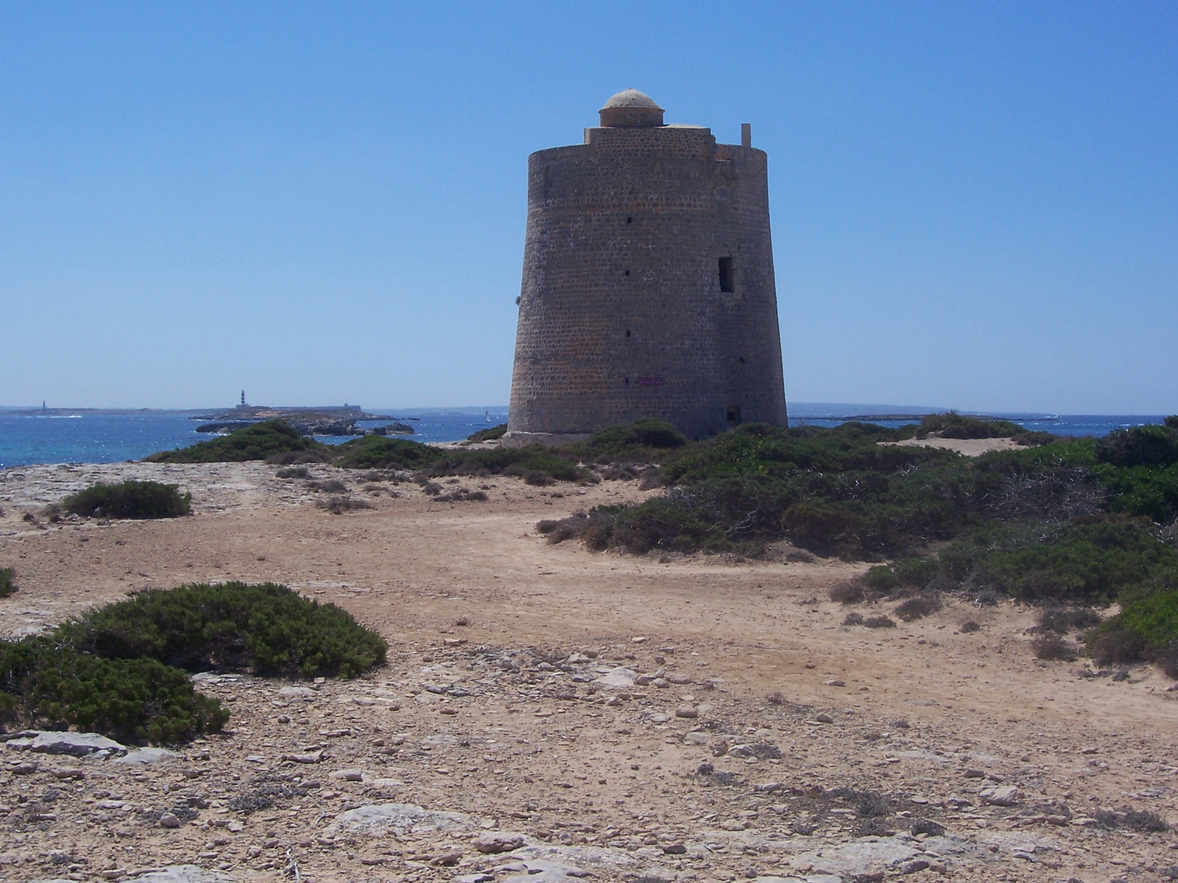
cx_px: 583
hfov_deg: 35.5
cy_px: 437
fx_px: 1837
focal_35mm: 54
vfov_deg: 27.0
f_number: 6.7
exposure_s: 1/750
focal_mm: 8.6
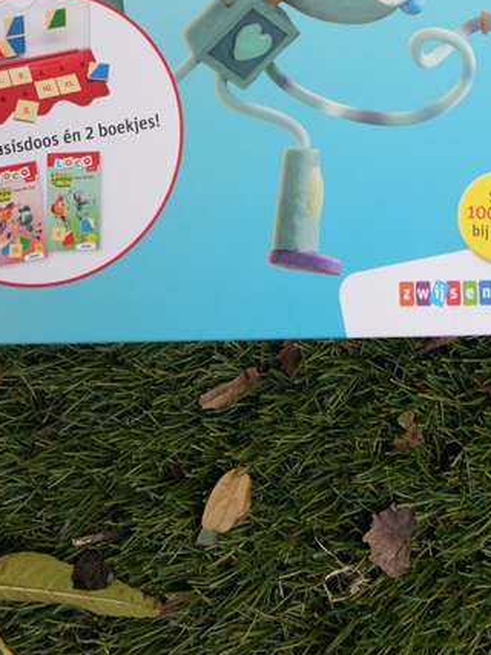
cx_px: 284
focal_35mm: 36
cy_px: -107
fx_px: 681
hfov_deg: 39.5
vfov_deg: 39.3
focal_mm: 16
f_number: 4.5
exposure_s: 1/100
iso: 100
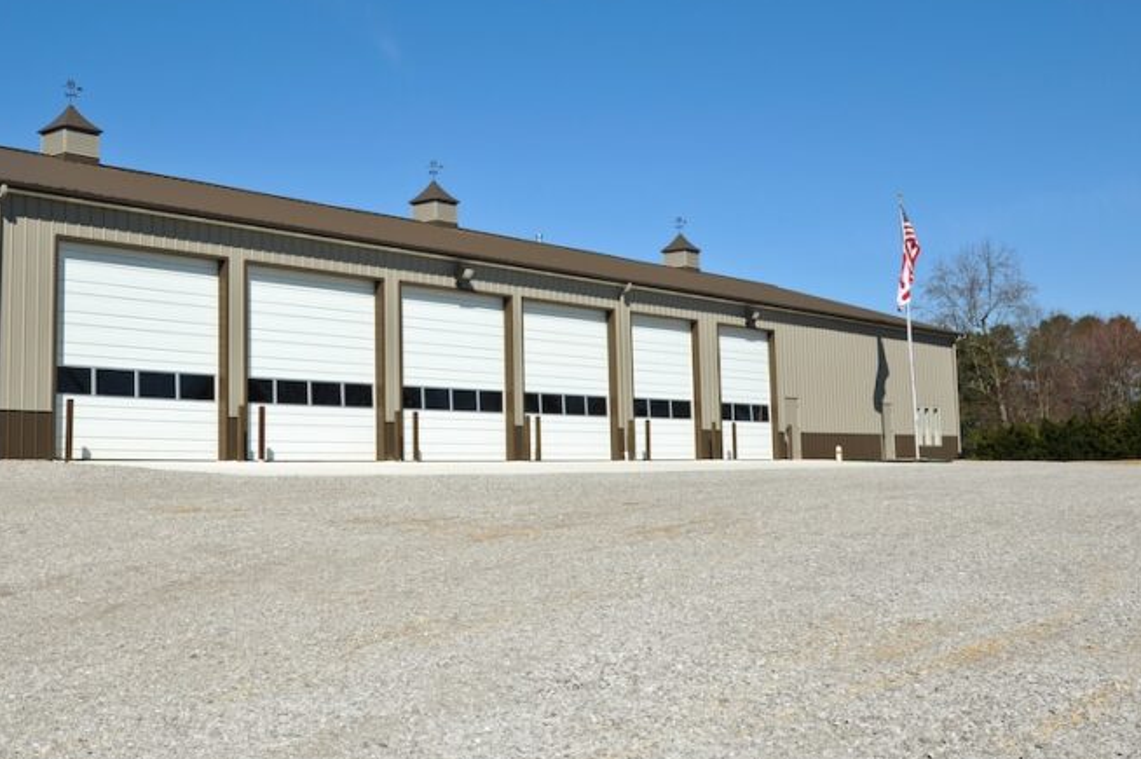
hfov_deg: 41.6
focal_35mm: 47
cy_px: 263
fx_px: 1488
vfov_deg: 28.4
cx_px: 429
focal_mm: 30
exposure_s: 1/400
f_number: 8
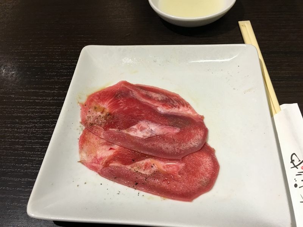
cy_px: 114
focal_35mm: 29
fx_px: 254
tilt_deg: -55.2
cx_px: 152
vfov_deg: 48.2
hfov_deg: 61.7
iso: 40
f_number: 2.2
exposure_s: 1/30
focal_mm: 4.15
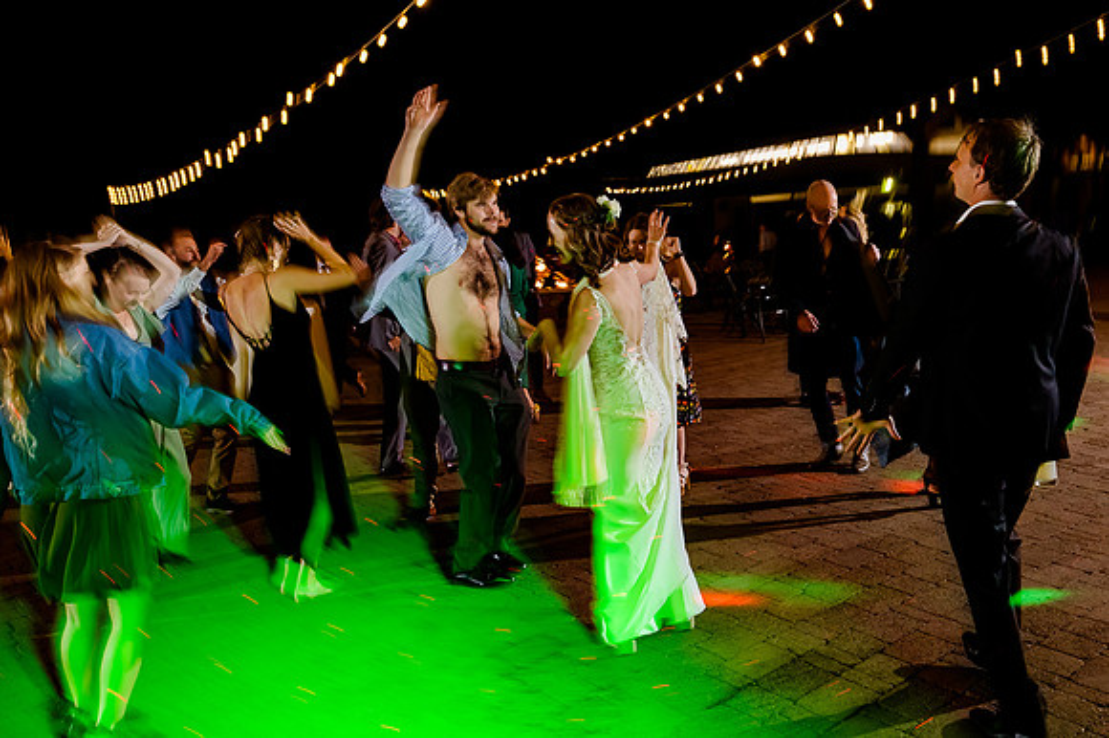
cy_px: 321
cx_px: 661
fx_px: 913
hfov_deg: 62.0
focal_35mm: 30
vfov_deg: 43.9
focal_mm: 24
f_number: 5
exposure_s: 1/30
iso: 3200
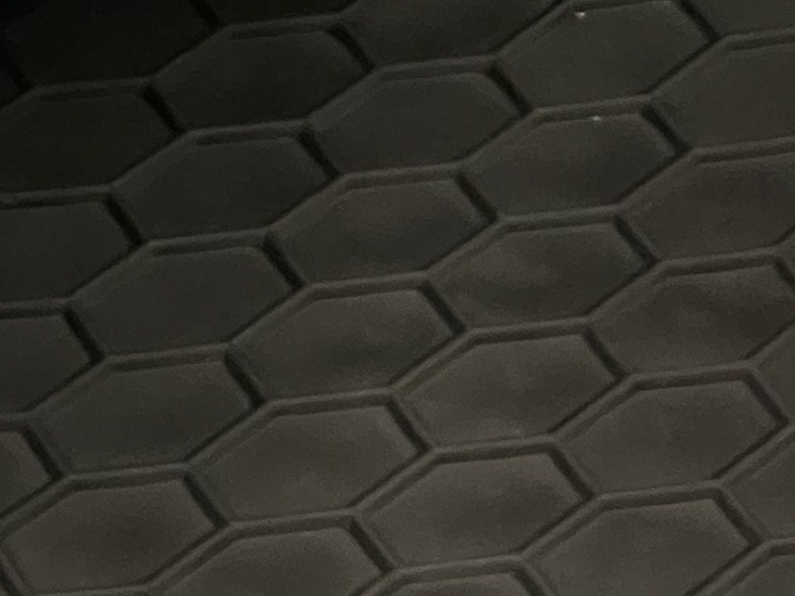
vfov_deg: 6.0
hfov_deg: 7.6
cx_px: -1051
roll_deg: -3.7
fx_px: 5627
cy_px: -332
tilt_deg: -42.1
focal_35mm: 245
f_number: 2
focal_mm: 6
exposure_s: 1/33
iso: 800
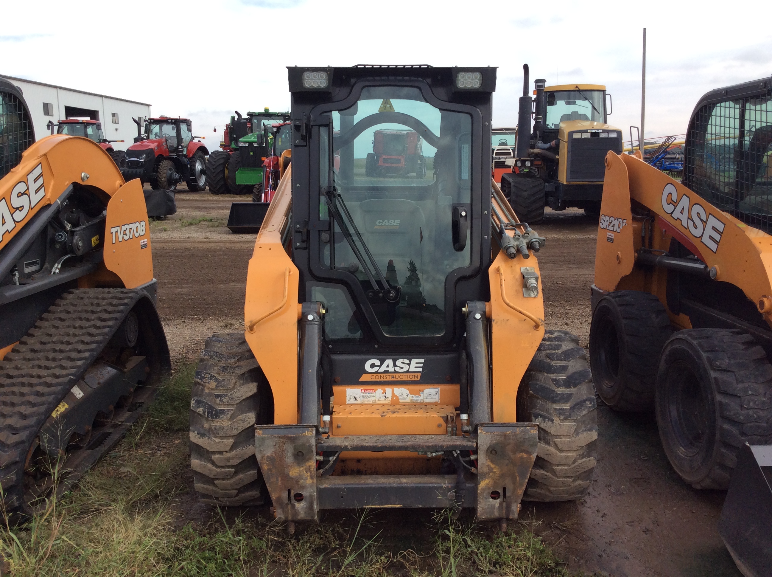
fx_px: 713
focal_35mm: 32
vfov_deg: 44.1
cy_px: 288
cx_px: 386
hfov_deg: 56.9
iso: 32
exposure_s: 1/880
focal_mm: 3.3
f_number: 2.4
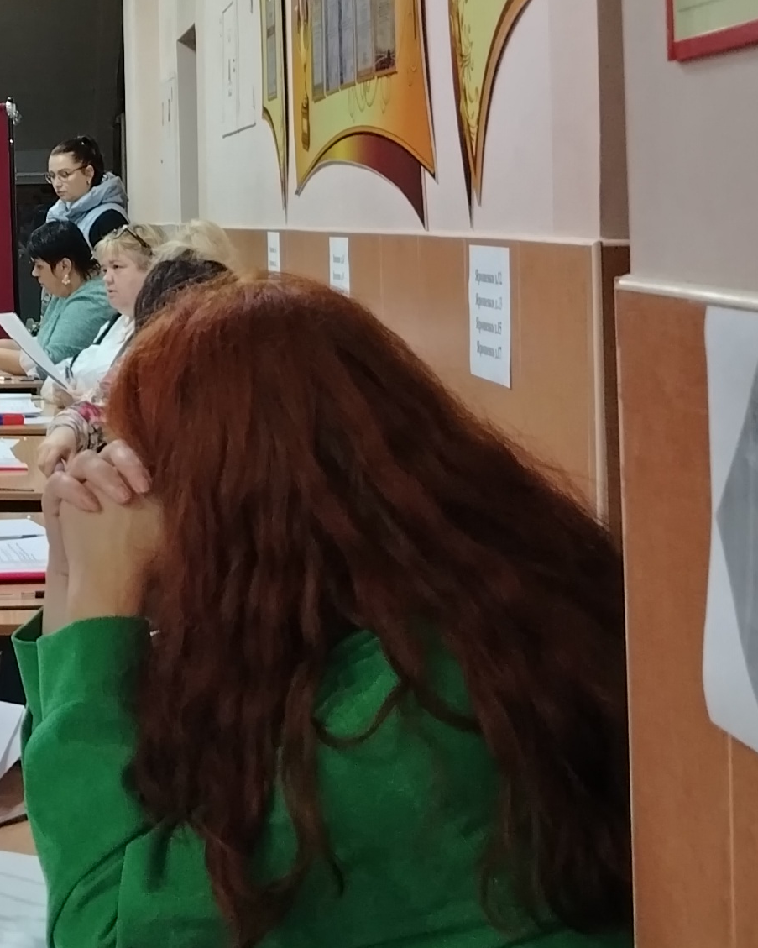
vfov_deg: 22.7
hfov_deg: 17.5
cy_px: 213
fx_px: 2328
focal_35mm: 83
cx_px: -180
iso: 538
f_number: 1.75
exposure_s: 1/33.3
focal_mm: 5.25
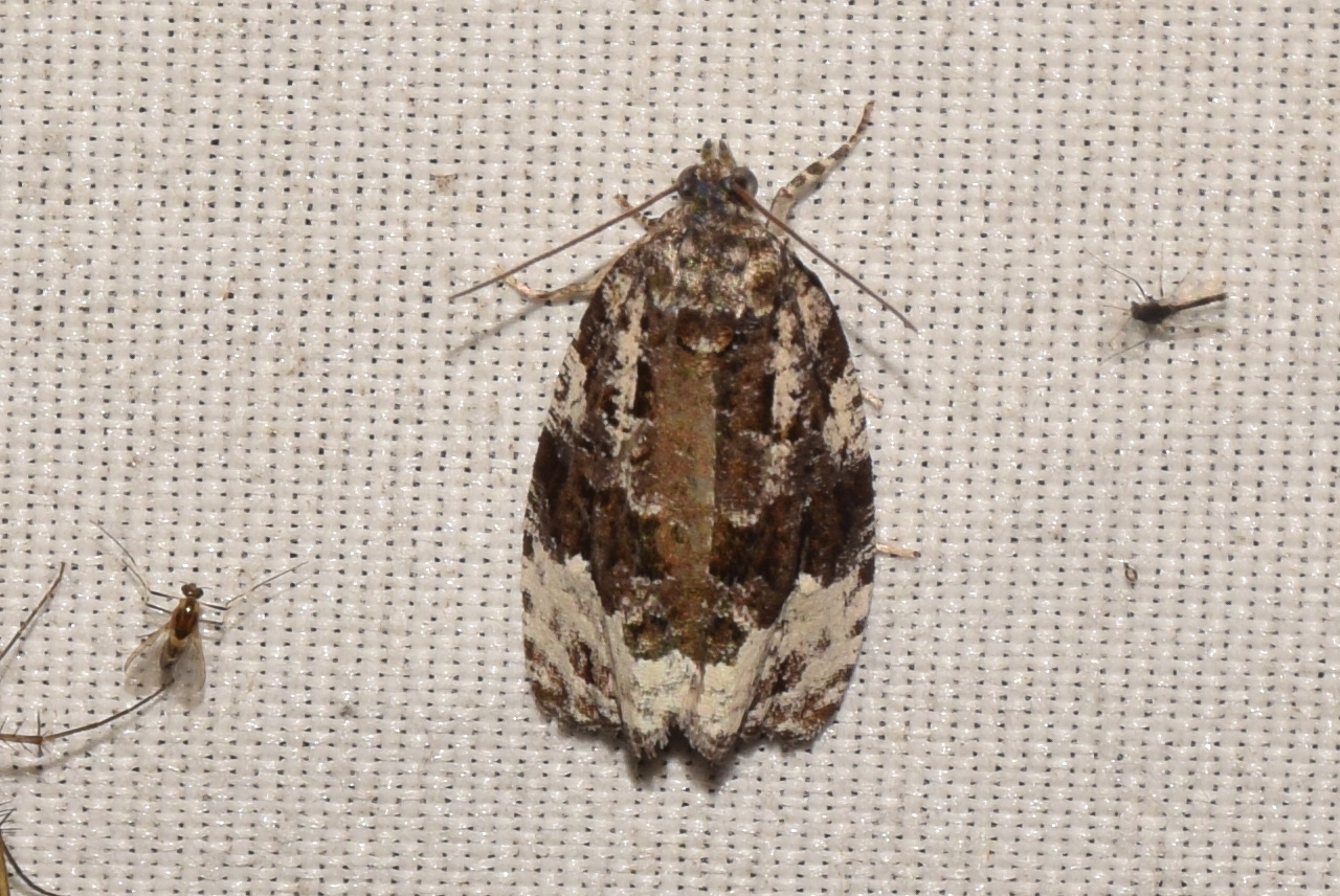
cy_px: 448
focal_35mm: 210
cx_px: 670
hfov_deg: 9.8
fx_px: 7824
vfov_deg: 6.6
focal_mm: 140
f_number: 14
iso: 125
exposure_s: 1/160
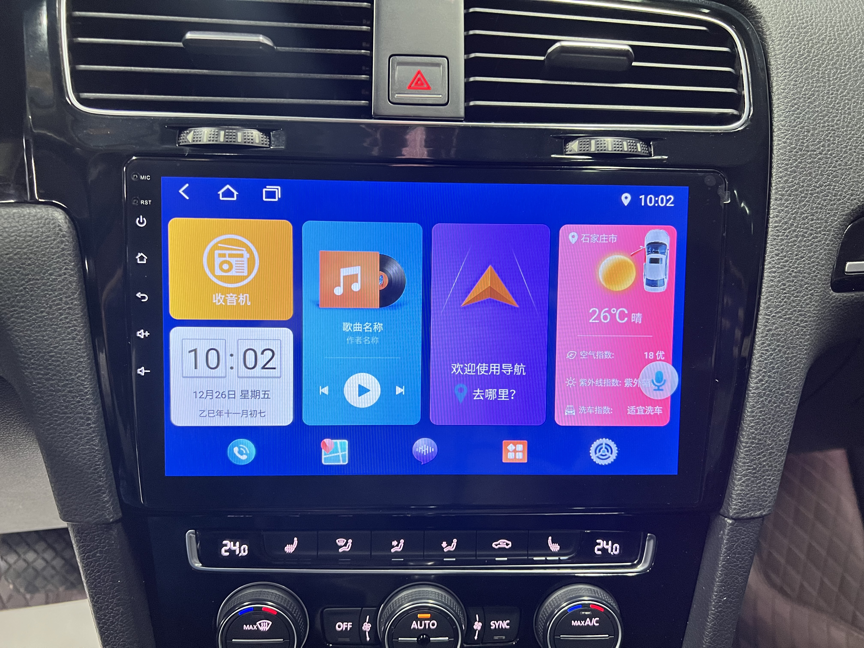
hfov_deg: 67.3
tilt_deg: -25.8
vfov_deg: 53.1
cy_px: 324
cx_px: 432
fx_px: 649
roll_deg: -2.0
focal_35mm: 26
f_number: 1.5
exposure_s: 1/50
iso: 500
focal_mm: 5.7
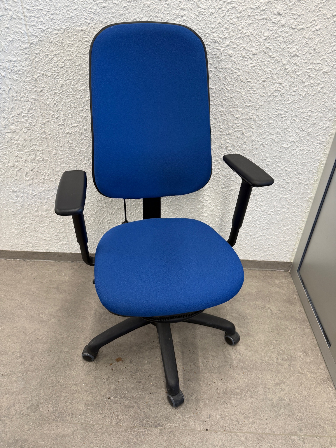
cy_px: 224
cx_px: 168
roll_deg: -0.6
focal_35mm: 24
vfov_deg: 71.6
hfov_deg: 56.8
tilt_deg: -33.4
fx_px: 311
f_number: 1.78
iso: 100
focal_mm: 6.76
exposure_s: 1/100
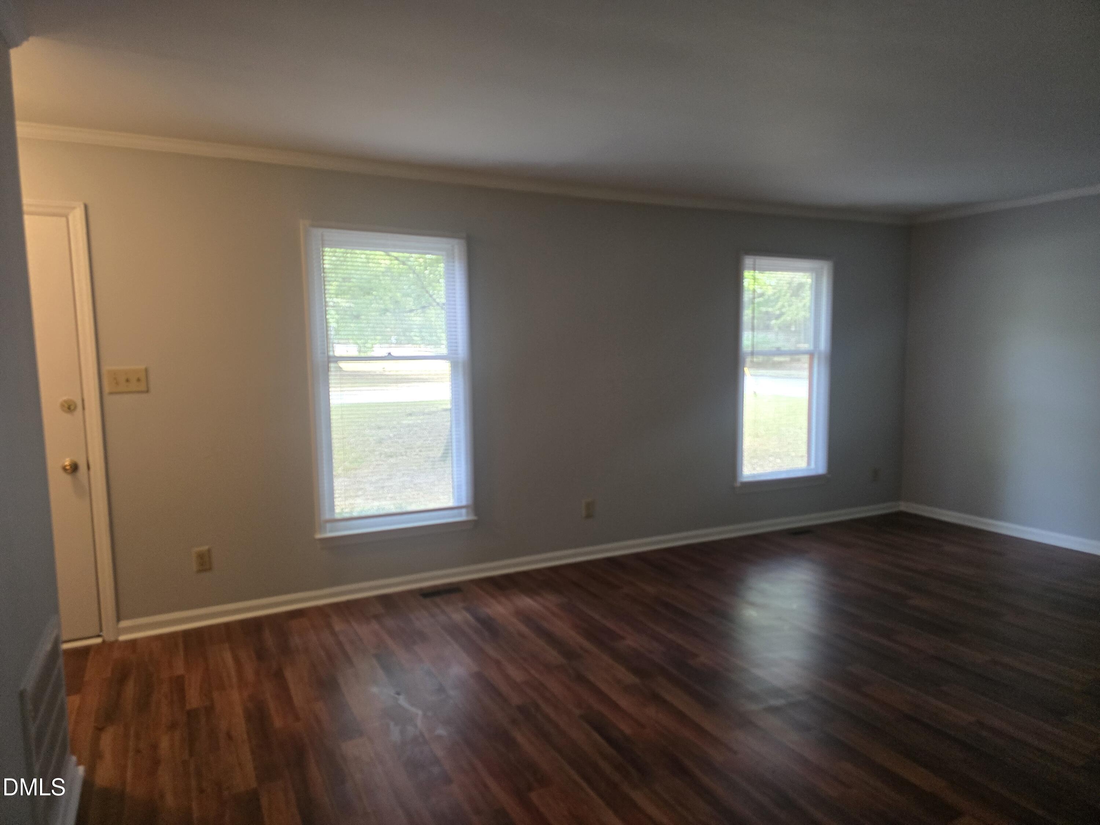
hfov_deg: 73.9
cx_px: 550
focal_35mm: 23
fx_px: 731
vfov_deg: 58.9
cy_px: 412
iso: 640
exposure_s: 1/120
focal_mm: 6.3
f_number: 1.7
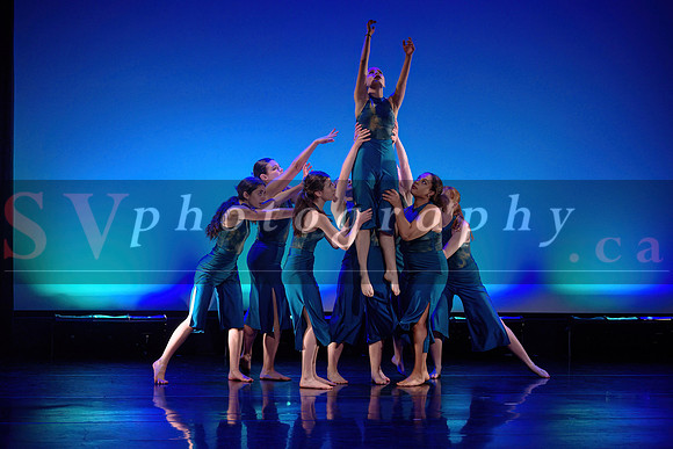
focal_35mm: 116
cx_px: 329
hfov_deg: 17.7
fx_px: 2167
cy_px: 226
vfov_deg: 11.8
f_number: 2.8
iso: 1600
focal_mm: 112
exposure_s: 1/400
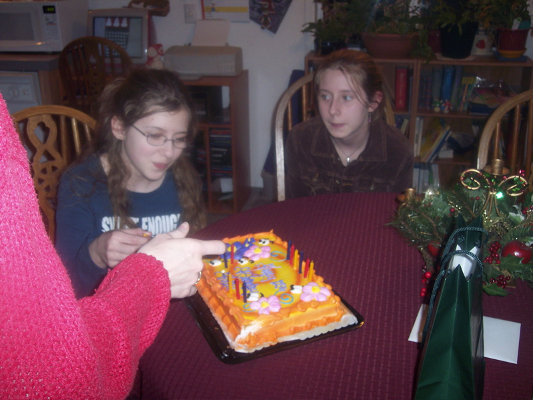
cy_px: 200
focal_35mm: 38
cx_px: 266
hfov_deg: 49.0
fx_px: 585
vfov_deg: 37.7
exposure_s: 1/30
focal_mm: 8
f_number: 2.8
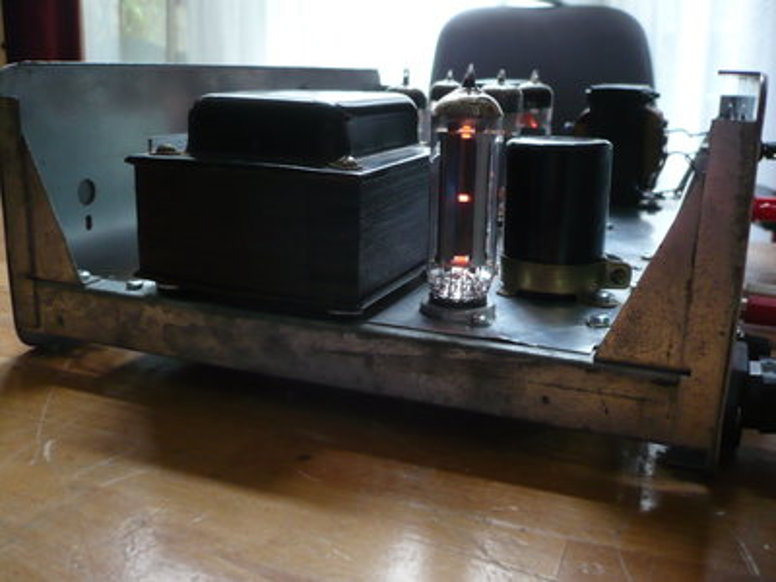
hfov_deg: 52.6
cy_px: 291
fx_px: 785
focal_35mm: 35
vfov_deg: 40.7
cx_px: 388
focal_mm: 5.8
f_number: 2.8
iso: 200
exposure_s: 1/4
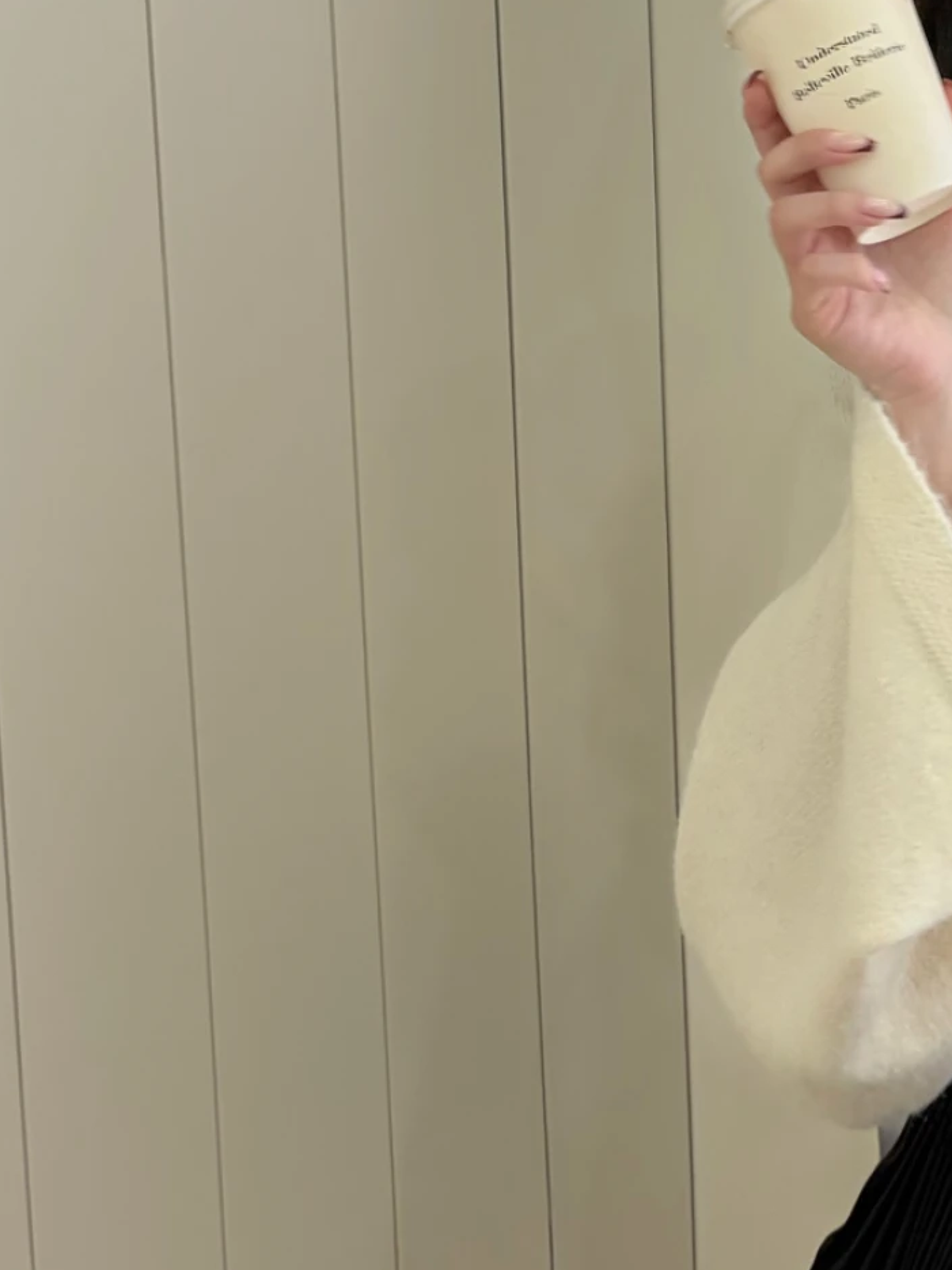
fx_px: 2898
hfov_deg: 17.7
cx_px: 1162
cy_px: -8
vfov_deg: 23.6
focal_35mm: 79
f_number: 1.6
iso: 32
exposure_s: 1/134
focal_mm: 5.96
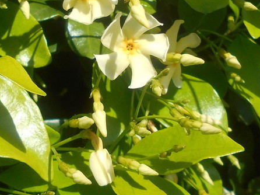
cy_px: 55
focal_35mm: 70
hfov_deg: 27.7
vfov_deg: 20.9
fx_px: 525
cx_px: 93
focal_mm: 4.6
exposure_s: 1/800
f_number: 3.2
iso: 80
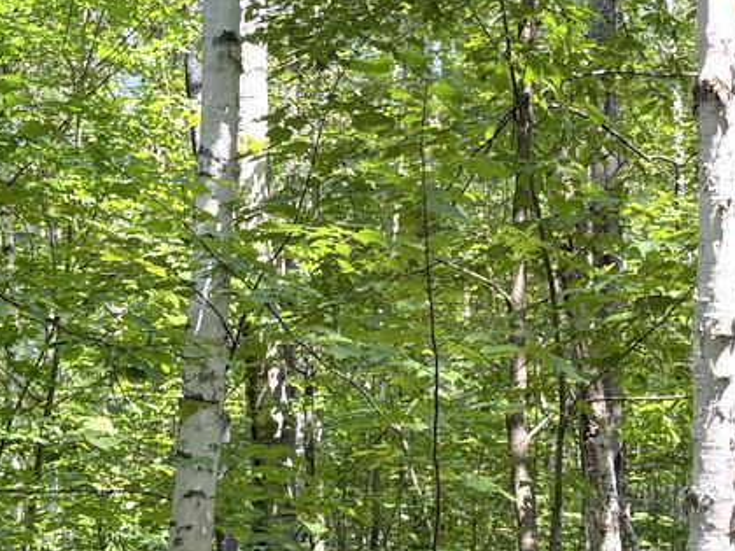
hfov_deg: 19.6
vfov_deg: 14.9
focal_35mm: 99
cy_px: 177
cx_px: 604
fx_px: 2102
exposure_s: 1/338
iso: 64
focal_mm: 5.96
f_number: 1.6
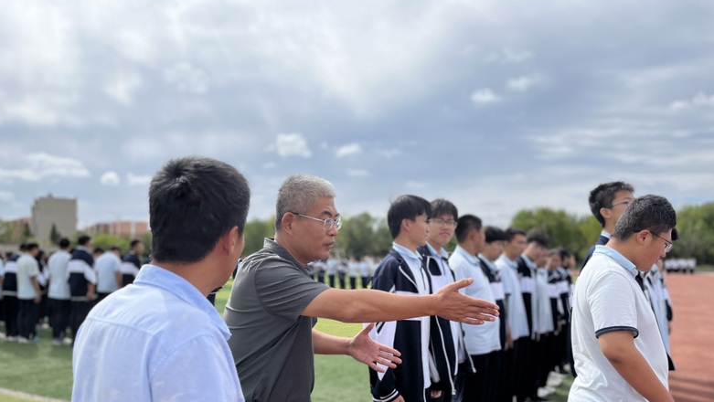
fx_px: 549
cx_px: 351
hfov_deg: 66.0
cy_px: 252
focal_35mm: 29
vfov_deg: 39.9
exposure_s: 1/2688
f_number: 1.6
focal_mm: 5.1
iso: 50
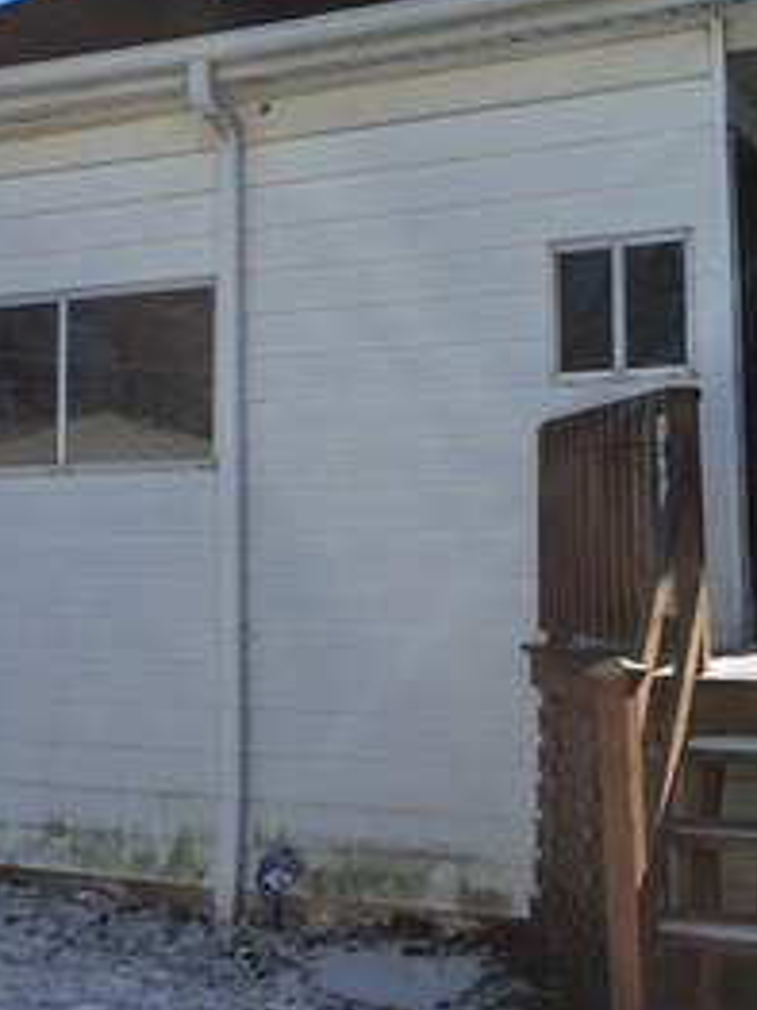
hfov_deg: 27.5
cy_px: 434
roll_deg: +0.2
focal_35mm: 53
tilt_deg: +5.4
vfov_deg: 36.1
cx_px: 342
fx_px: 1547
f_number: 2.2
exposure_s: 1/1647
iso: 32
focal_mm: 4.15
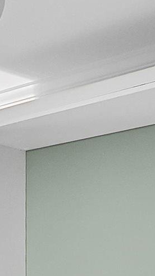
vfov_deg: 21.7
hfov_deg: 12.1
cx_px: -122
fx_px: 672
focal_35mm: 92
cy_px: 320
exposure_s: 1/80
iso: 2000
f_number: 4
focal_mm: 14
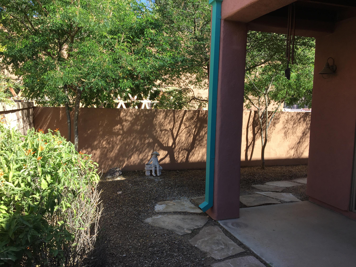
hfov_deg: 61.7
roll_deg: -0.6
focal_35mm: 29
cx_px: 178
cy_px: 134
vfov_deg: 48.2
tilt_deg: -5.6
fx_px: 298
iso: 25
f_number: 2.2
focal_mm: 4.15
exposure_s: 1/442
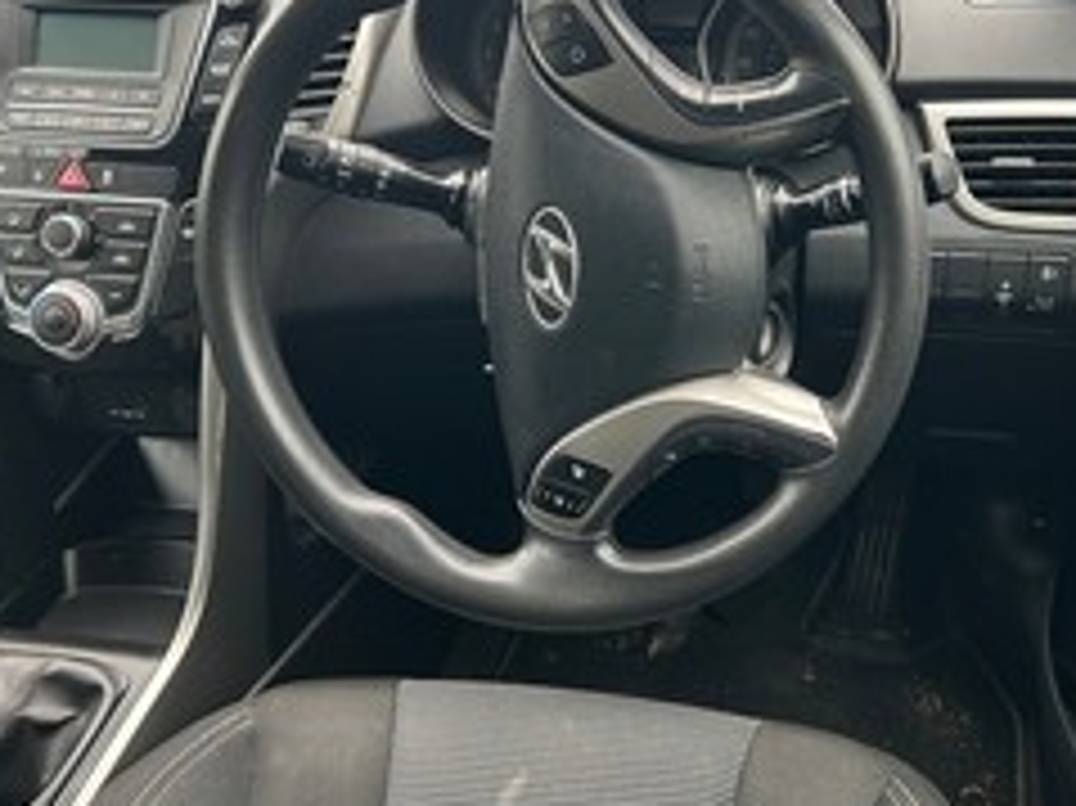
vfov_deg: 37.6
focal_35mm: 38
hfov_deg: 48.4
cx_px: 689
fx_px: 1181
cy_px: 329
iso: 125
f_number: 1.5
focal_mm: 5.7
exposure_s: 1/69
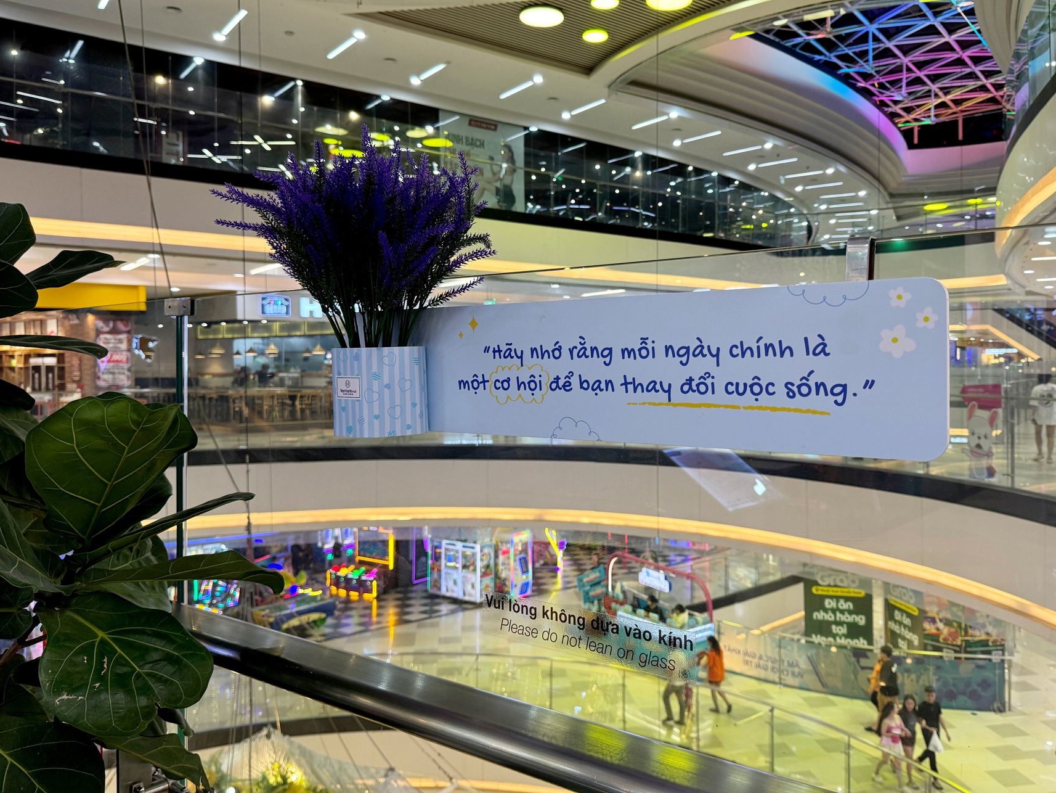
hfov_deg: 63.2
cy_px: 376
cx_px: 599
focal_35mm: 28
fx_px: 854
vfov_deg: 49.7
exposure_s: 1/100
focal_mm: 6.76
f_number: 1.78
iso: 160
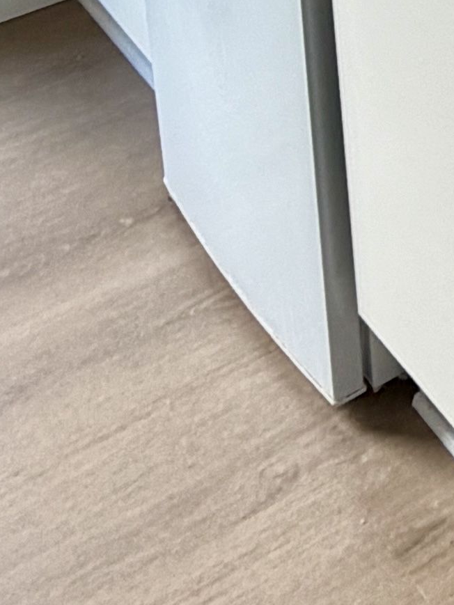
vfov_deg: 17.5
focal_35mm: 92
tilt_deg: -14.9
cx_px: 840
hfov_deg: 14.1
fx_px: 1608
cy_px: -464
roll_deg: -0.6
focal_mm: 2.22
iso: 160
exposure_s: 1/121
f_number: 2.2
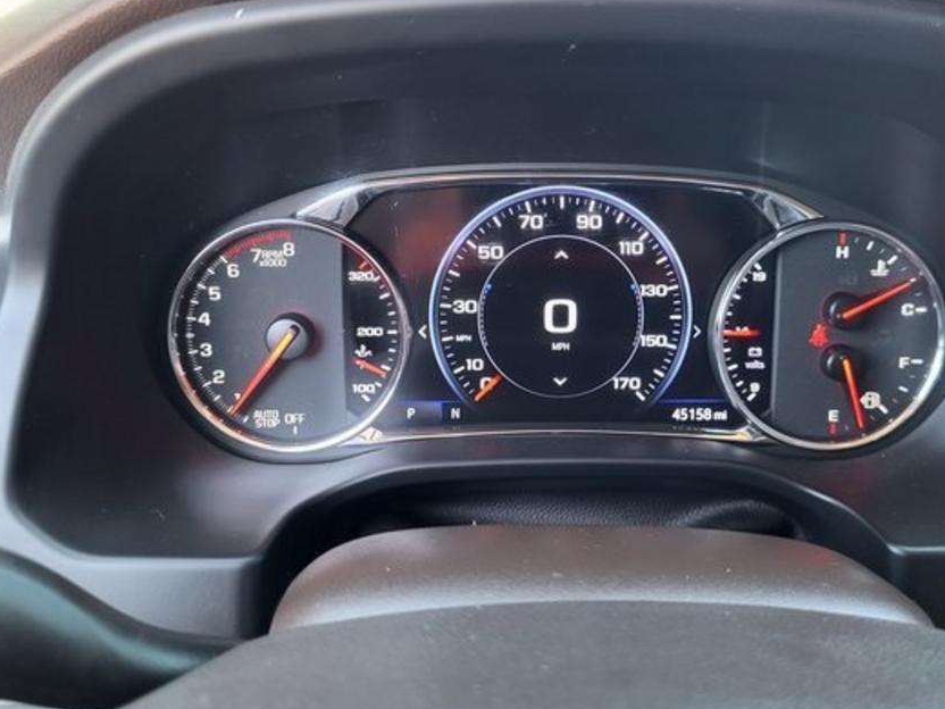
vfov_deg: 44.1
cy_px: 314
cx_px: 533
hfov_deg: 56.6
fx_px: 874
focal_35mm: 32
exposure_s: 1/120
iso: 320
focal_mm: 5.4
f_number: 1.8
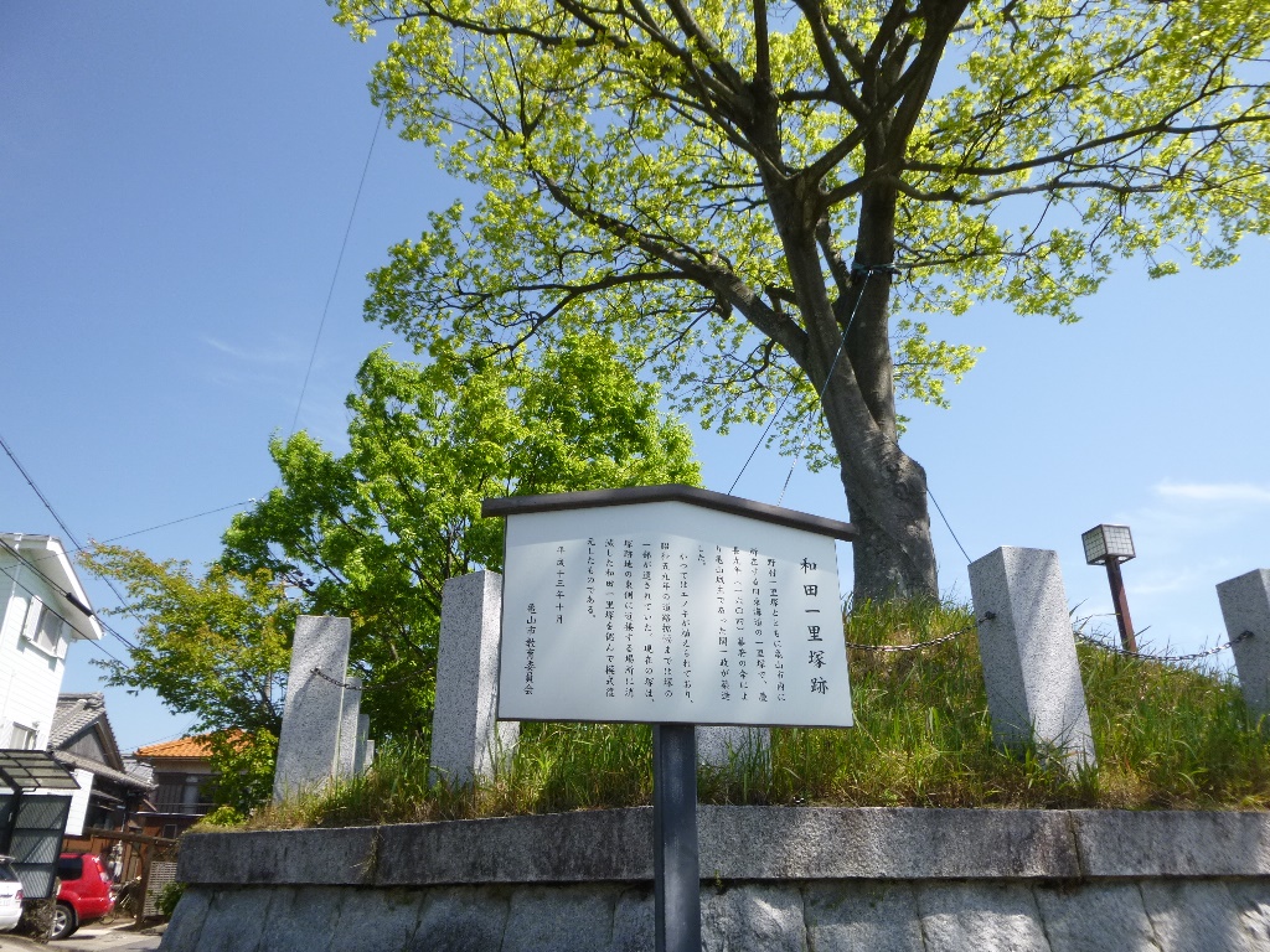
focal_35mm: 25
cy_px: 476
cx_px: 635
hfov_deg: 69.4
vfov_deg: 54.9
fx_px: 917
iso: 100
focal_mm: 4.5
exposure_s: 1/320
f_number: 3.9
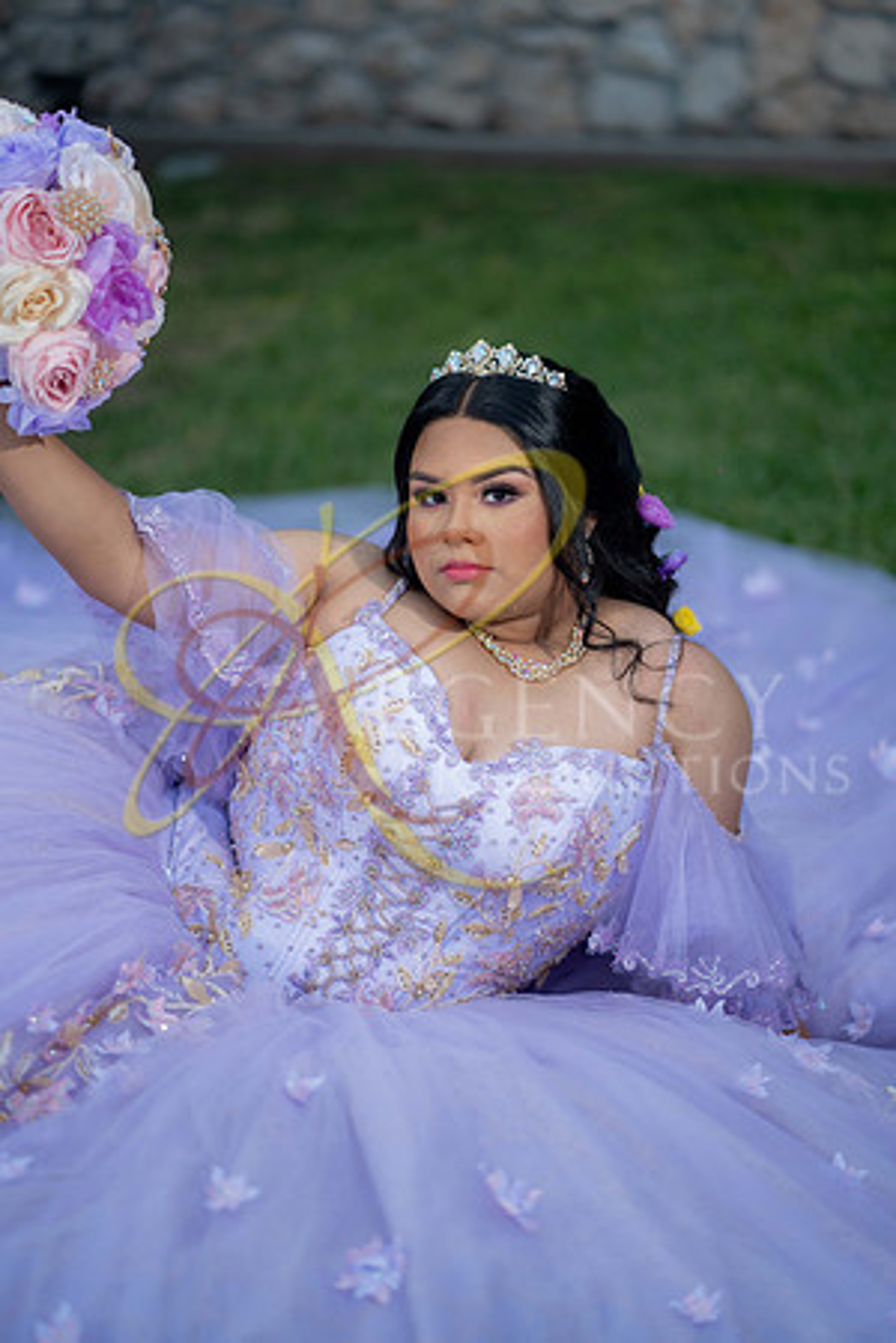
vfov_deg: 23.9
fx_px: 3173
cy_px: 672
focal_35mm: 85
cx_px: 448
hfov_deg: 16.1
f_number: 1.8
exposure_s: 1/2000
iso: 125
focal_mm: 85
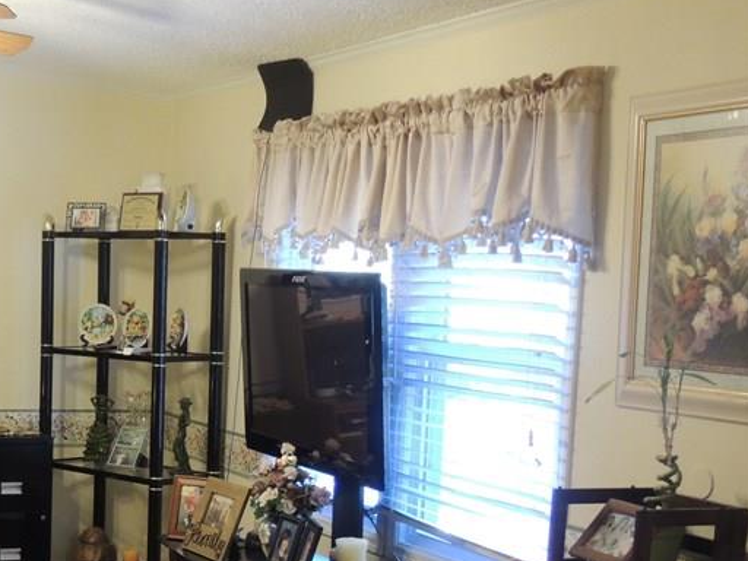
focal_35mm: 70
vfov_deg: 20.8
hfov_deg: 26.4
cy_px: 451
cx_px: 7
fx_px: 1513
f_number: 3.3
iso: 400
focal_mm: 6.2
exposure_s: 1/13
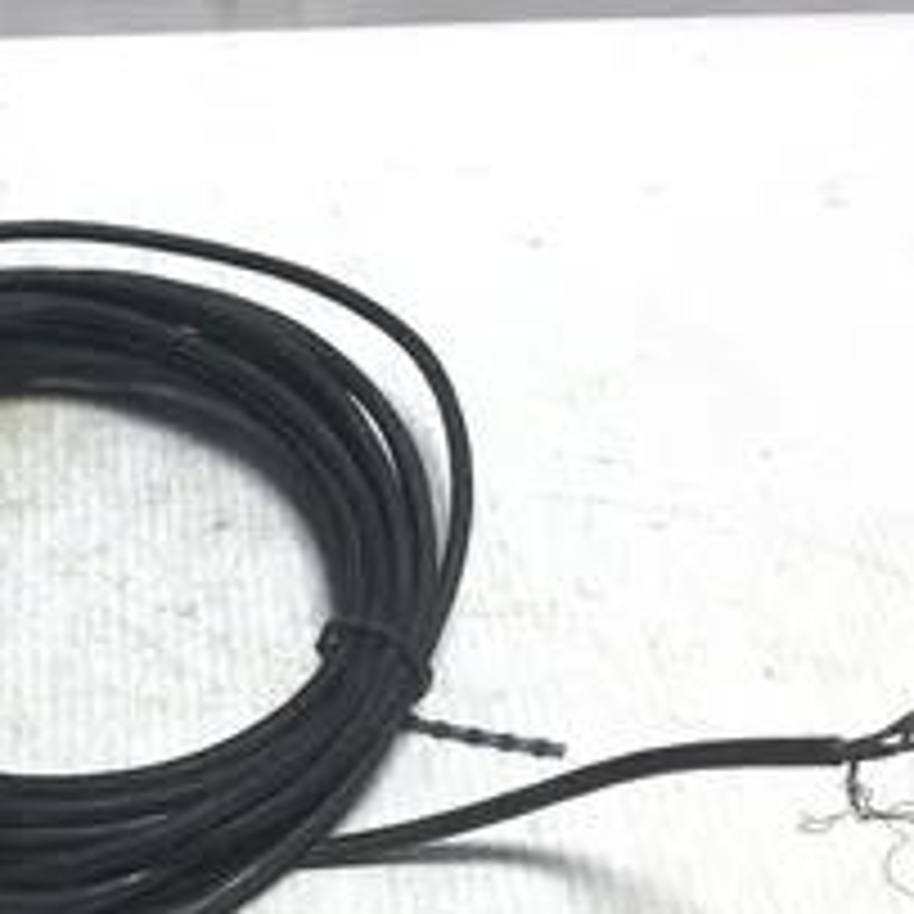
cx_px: 167
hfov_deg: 30.8
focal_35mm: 54
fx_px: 1613
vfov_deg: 31.4
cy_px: 603
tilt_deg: -49.5
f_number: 2.4
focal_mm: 3.3
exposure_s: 1/120
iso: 25
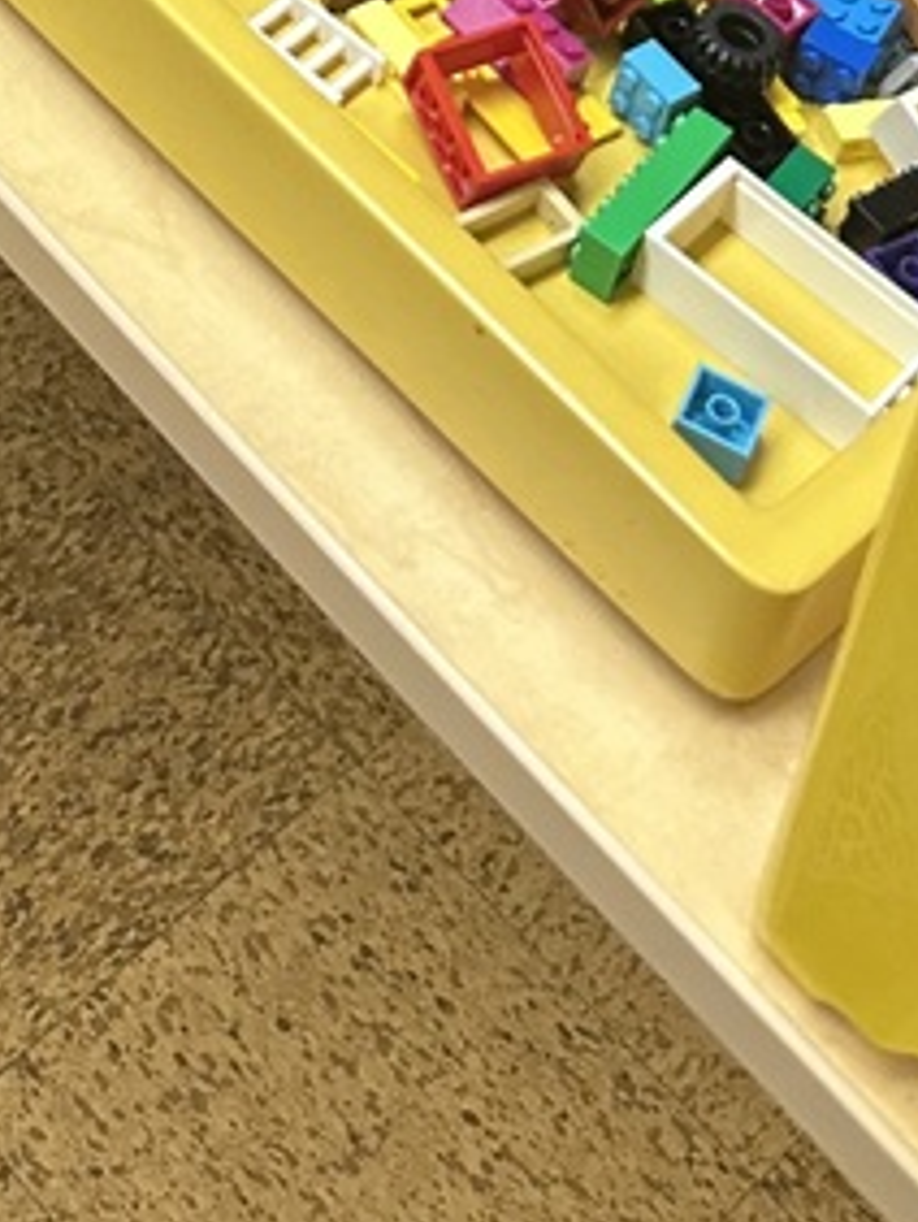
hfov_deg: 16.9
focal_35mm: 87
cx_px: 264
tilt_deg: -35.3
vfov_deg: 19.8
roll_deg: -12.3
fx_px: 3072
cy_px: -555
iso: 400
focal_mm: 6.86
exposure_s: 1/60
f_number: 1.78
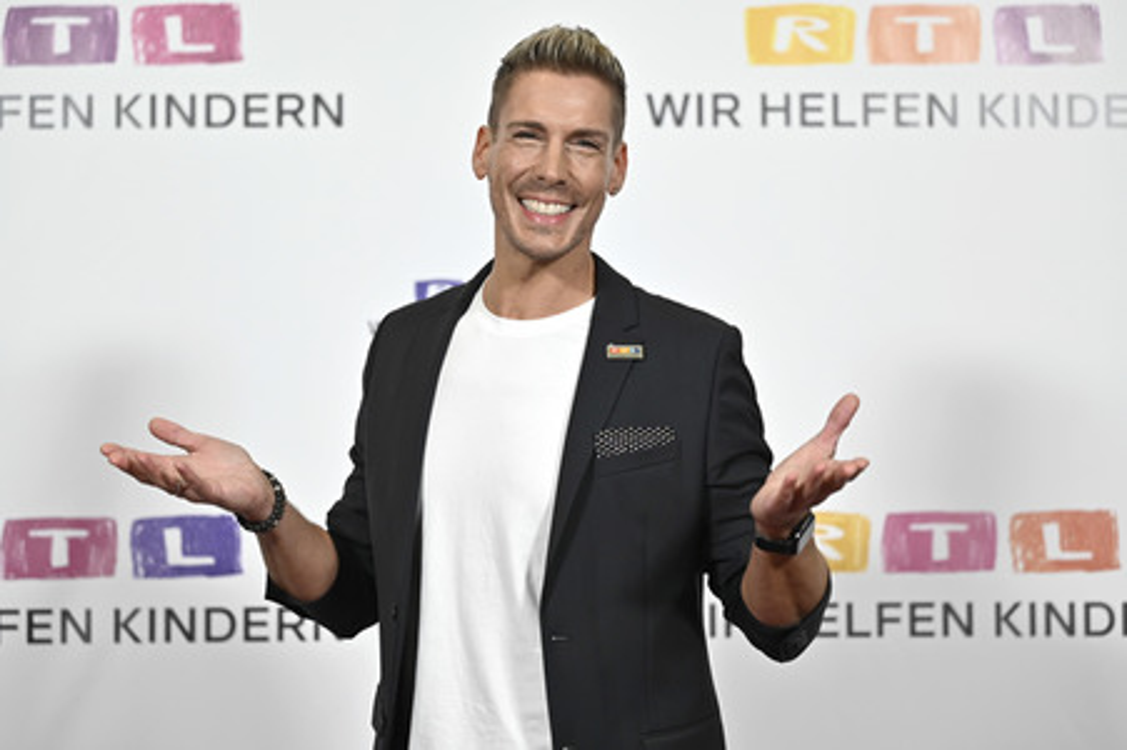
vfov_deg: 13.3
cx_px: 564
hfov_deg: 19.8
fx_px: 3222
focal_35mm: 103
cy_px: 375
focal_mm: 103
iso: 800
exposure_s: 1/640
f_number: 2.8
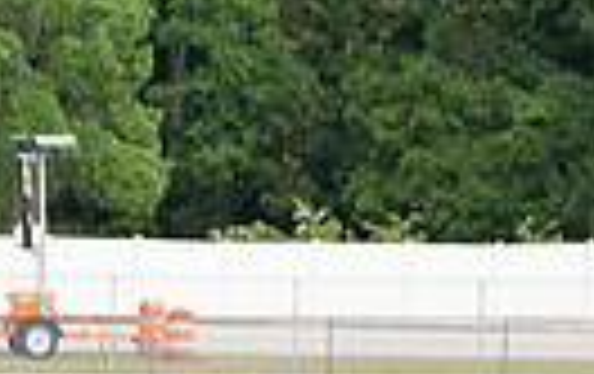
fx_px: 8286
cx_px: 35
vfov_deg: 2.6
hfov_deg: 4.1
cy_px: 742
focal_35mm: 511
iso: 400
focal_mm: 98
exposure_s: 1/200
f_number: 4
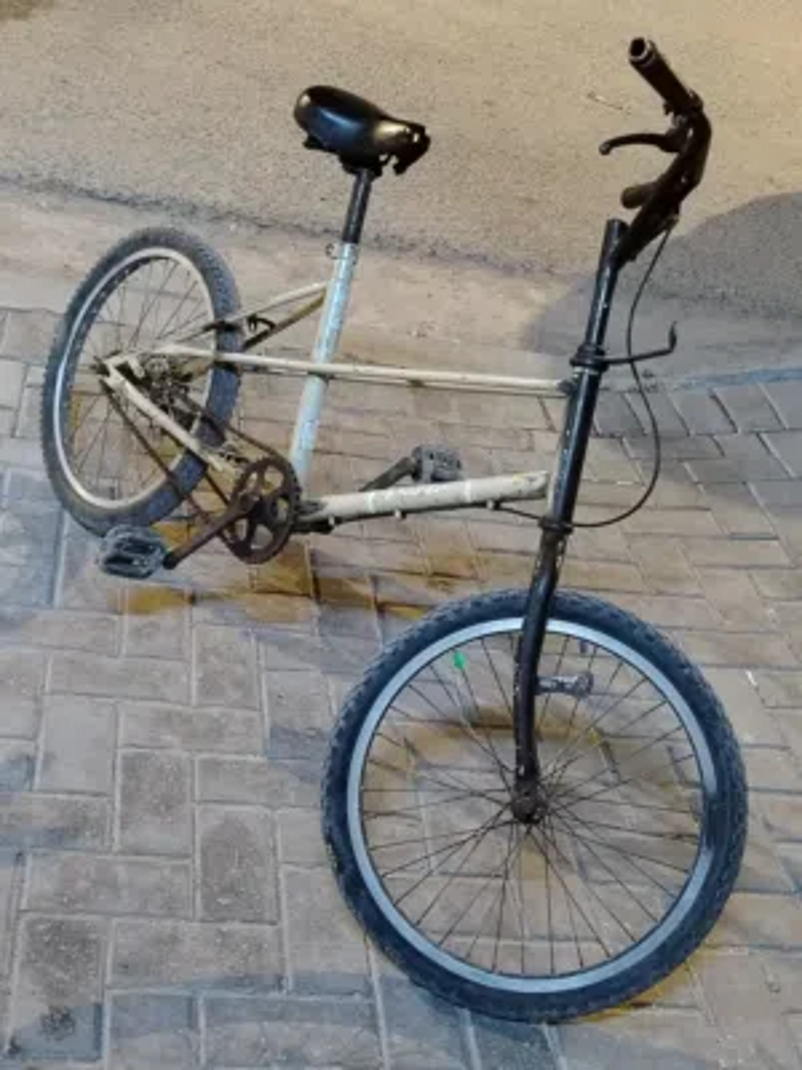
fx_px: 1483
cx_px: 401
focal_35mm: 48
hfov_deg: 30.3
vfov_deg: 39.7
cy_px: 535
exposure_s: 1/20
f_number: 1.75
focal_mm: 5.25
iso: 3656
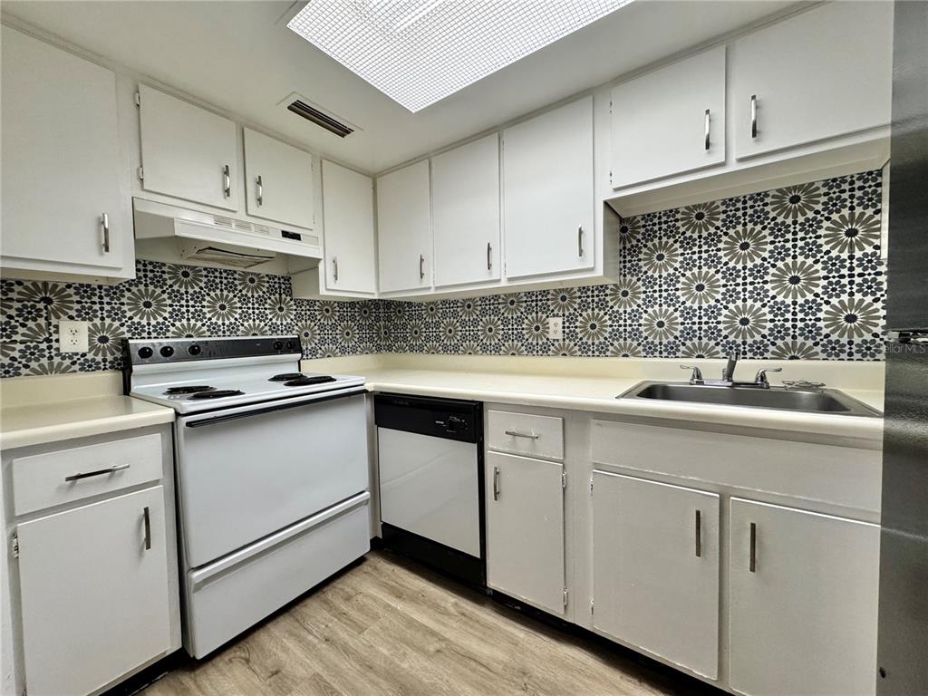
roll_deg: +1.0
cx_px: 464
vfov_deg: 85.7
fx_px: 375
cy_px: 348
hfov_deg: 102.1
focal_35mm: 14
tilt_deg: -2.9
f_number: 2.2
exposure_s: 1/120
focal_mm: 2.22
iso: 250
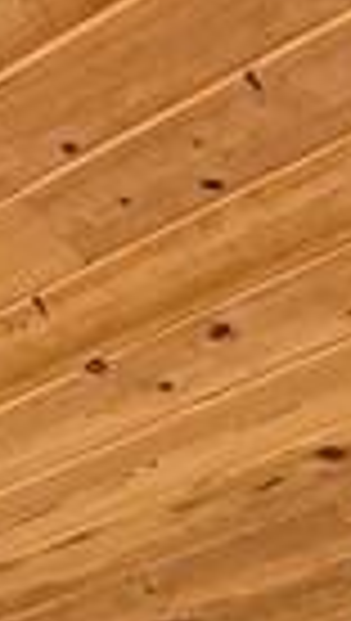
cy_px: 1494
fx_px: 1863
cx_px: 194
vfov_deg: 13.6
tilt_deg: +3.4
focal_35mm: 113
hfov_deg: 10.8
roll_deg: -2.2
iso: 50
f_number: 2.2
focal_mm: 2.22
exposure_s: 1/262
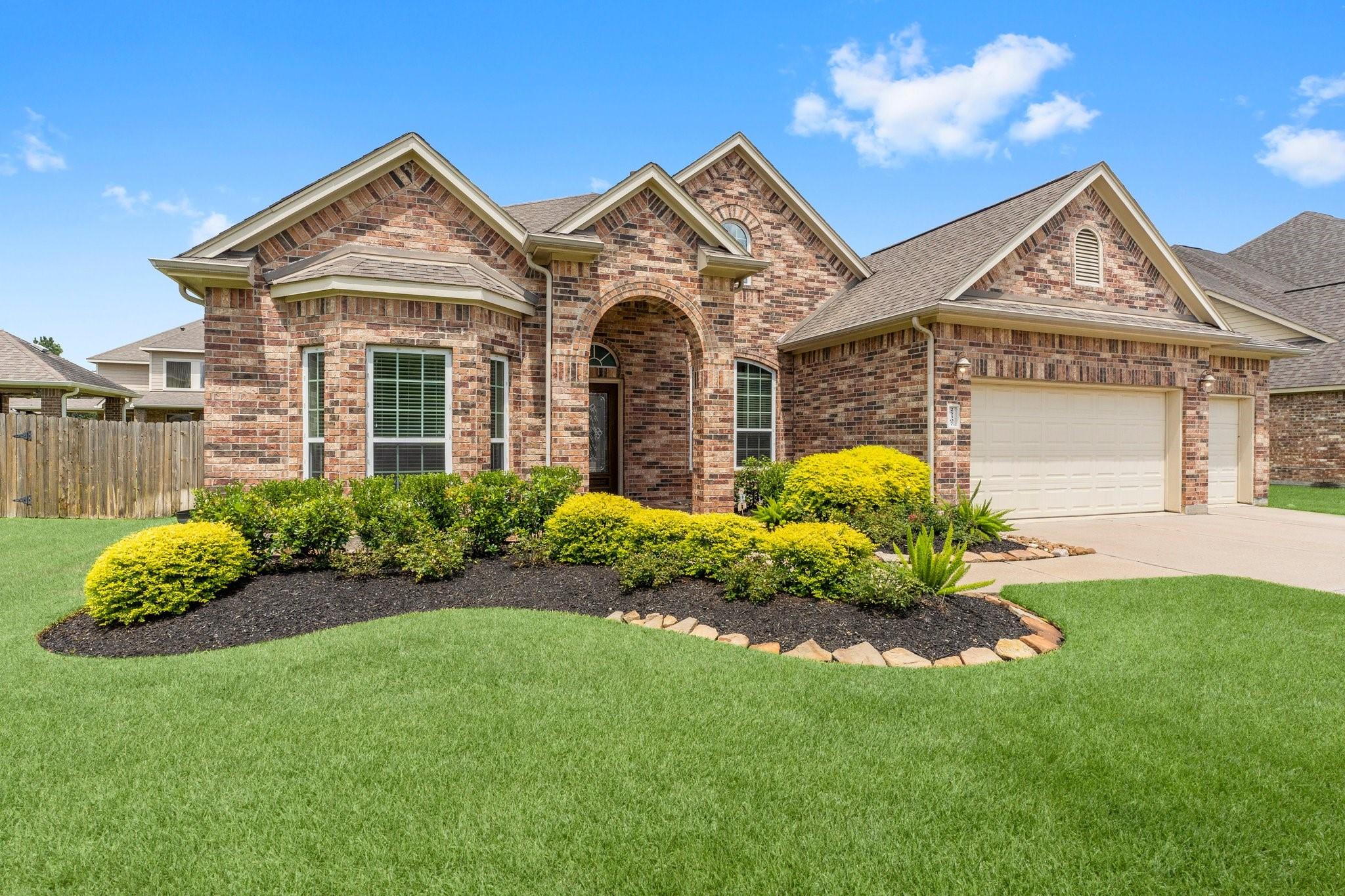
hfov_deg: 92.9
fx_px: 639
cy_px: 448
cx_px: 672
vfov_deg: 70.1
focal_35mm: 17
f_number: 9
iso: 640
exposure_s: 1/1250
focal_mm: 17.1
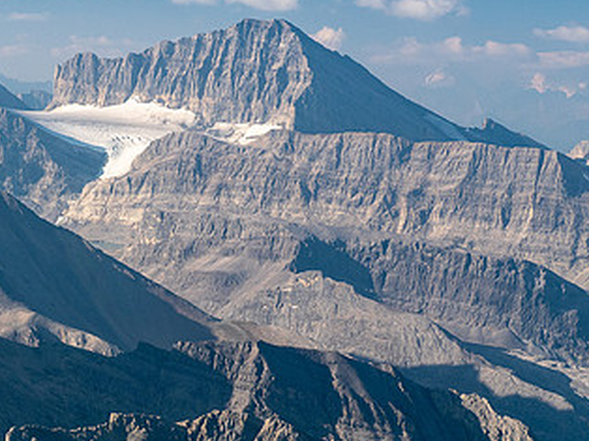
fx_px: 2516
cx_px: 60
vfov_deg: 10.0
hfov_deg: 13.2
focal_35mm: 148
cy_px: 277
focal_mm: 40
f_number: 8
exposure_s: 1/160
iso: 200
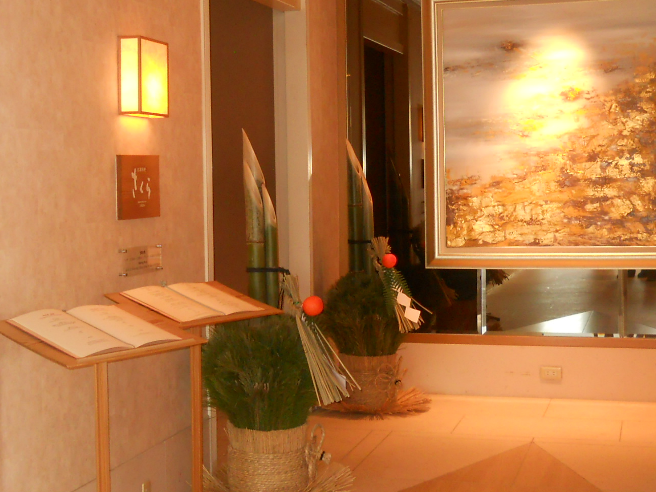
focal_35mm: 65
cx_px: 270
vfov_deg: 22.6
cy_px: 276
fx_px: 1232
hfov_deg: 29.8
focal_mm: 6.72
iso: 250
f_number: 3.1
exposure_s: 1/30
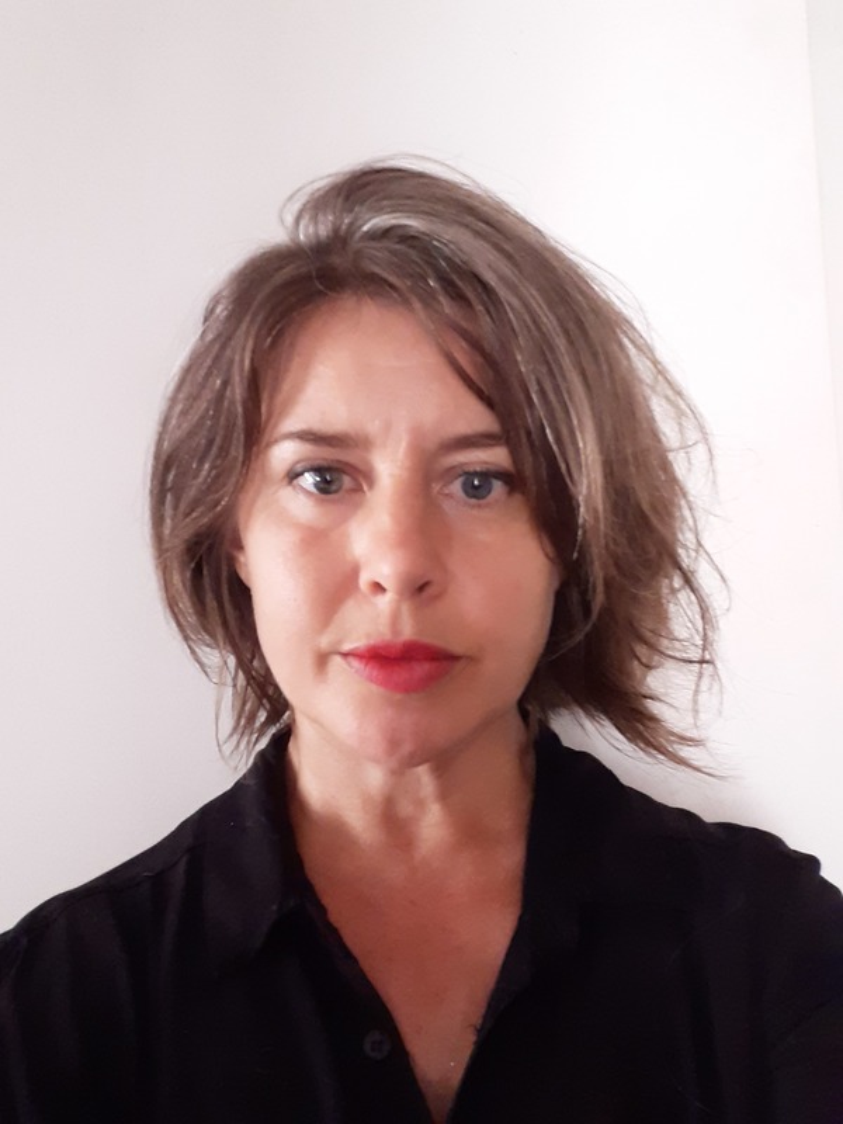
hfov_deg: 45.4
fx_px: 1007
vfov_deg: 58.4
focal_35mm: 31
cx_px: 422
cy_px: 562
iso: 320
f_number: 2
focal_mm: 2.61
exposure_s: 1/24
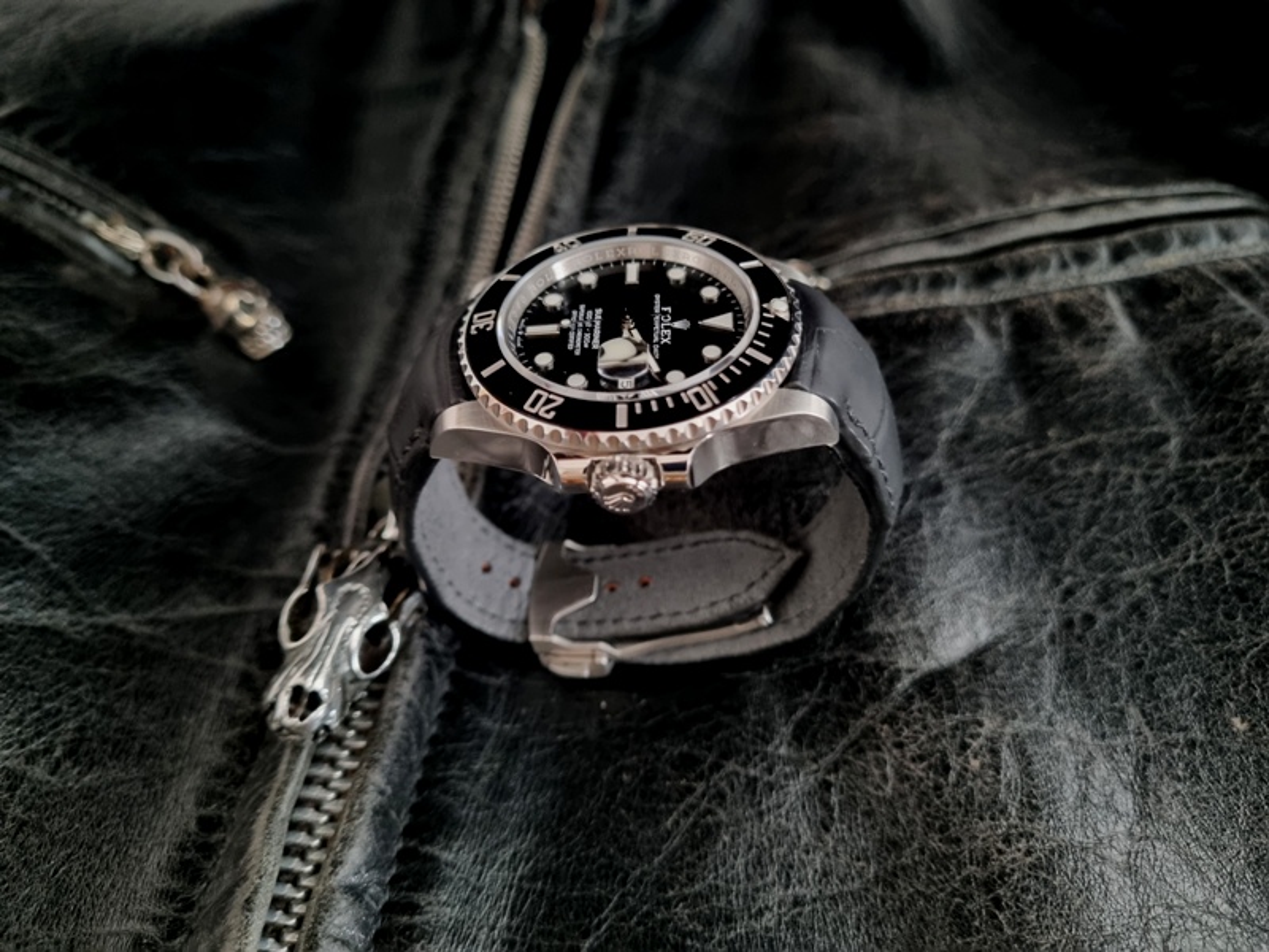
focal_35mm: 26
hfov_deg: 67.3
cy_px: 476
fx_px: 953
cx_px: 634
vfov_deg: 53.1
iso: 640
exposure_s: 1/25
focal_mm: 5.4
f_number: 1.8
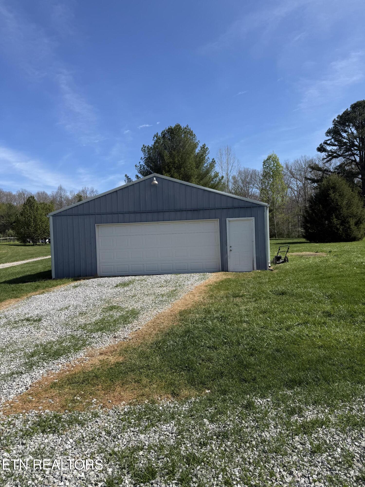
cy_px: 244
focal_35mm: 24
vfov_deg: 71.6
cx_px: 182
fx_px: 337
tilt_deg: +1.7
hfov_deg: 56.8
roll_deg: +1.7
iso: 80
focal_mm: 6.76
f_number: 1.78
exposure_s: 1/4673
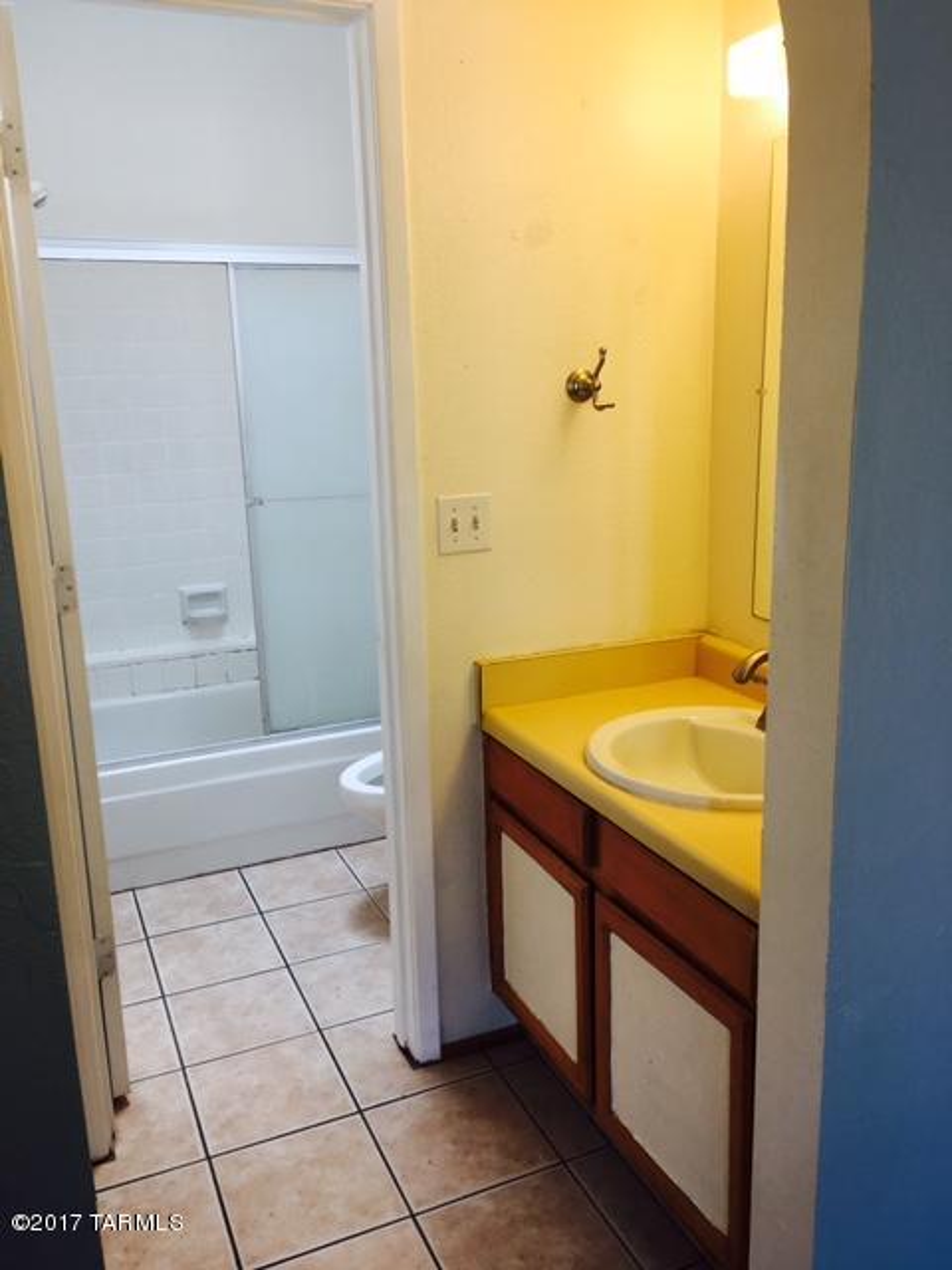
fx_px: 1063
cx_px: 476
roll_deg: +1.3
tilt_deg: -12.9
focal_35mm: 29
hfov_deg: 48.2
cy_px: 635
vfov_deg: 61.7
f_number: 2.2
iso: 25
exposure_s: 1/56
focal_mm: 4.15
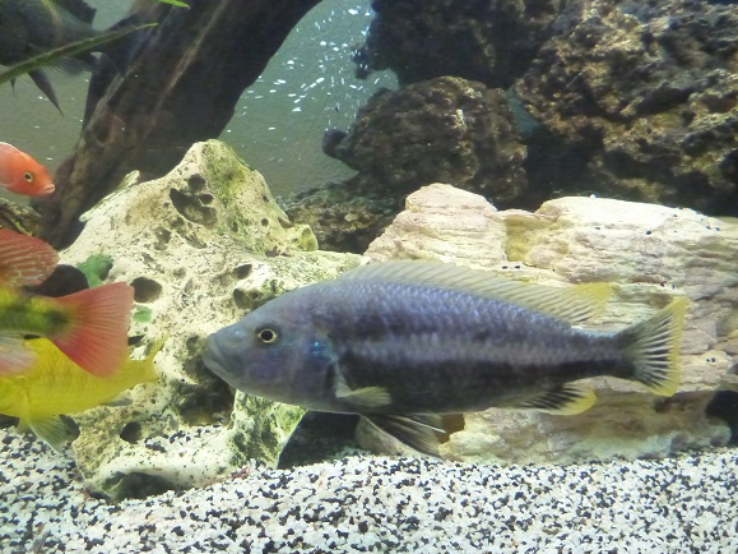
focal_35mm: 29
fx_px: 618
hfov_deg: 61.7
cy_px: 281
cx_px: 367
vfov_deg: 48.2
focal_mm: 4.9
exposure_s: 1/80
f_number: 3.3
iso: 1250
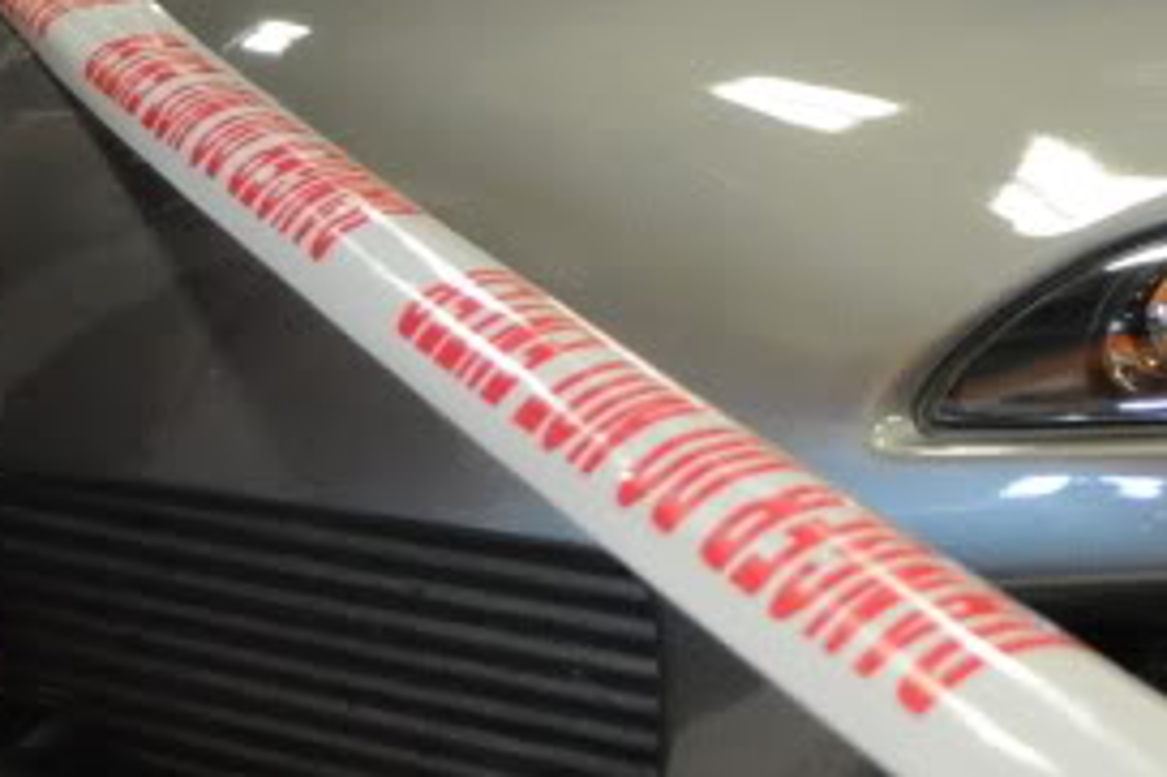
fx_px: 3661
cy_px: -94
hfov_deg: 16.7
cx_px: 1652
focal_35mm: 113
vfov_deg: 11.9
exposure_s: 1/160
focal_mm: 20
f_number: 4
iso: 2500
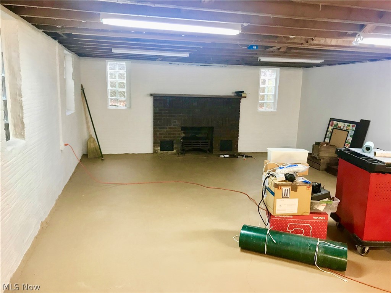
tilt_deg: -10.2
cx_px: 196
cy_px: 146
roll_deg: -2.3
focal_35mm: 28
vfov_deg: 49.7
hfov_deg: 63.4
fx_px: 316
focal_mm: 3.99
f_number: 1.8
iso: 40
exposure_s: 1/17
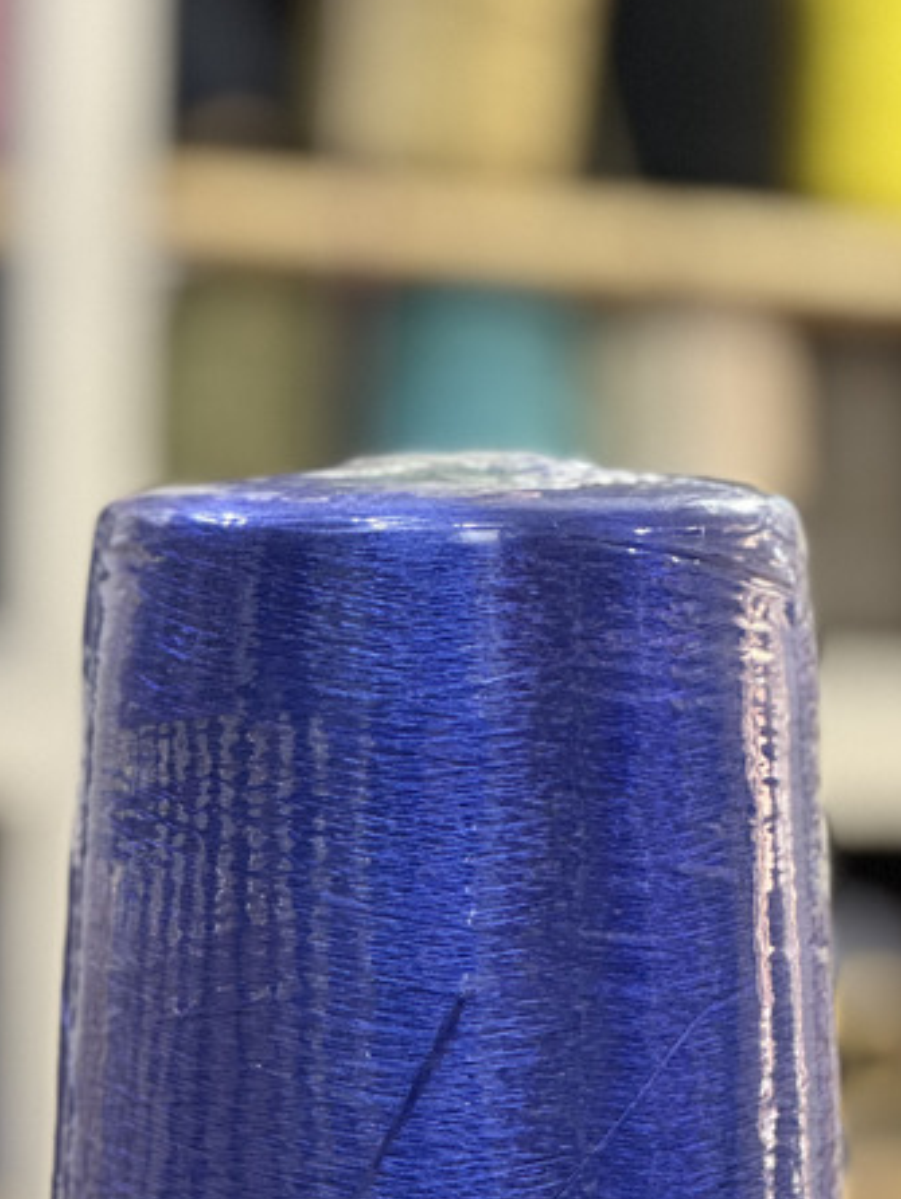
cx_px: 425
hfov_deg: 10.8
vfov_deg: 14.3
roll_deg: -1.9
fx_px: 4785
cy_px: 796
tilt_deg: +1.0
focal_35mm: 138
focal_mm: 9
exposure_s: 1/33
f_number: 2.8
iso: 250
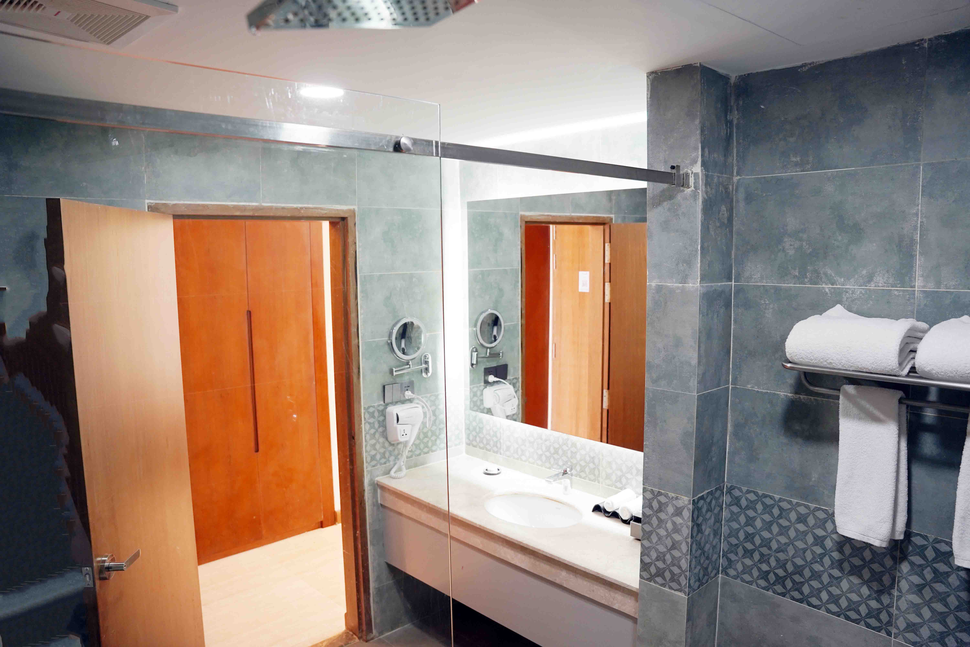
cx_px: 485
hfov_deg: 73.7
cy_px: 324
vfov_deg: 53.1
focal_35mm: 24
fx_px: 647
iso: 800
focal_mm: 24
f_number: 4
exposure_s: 1/80
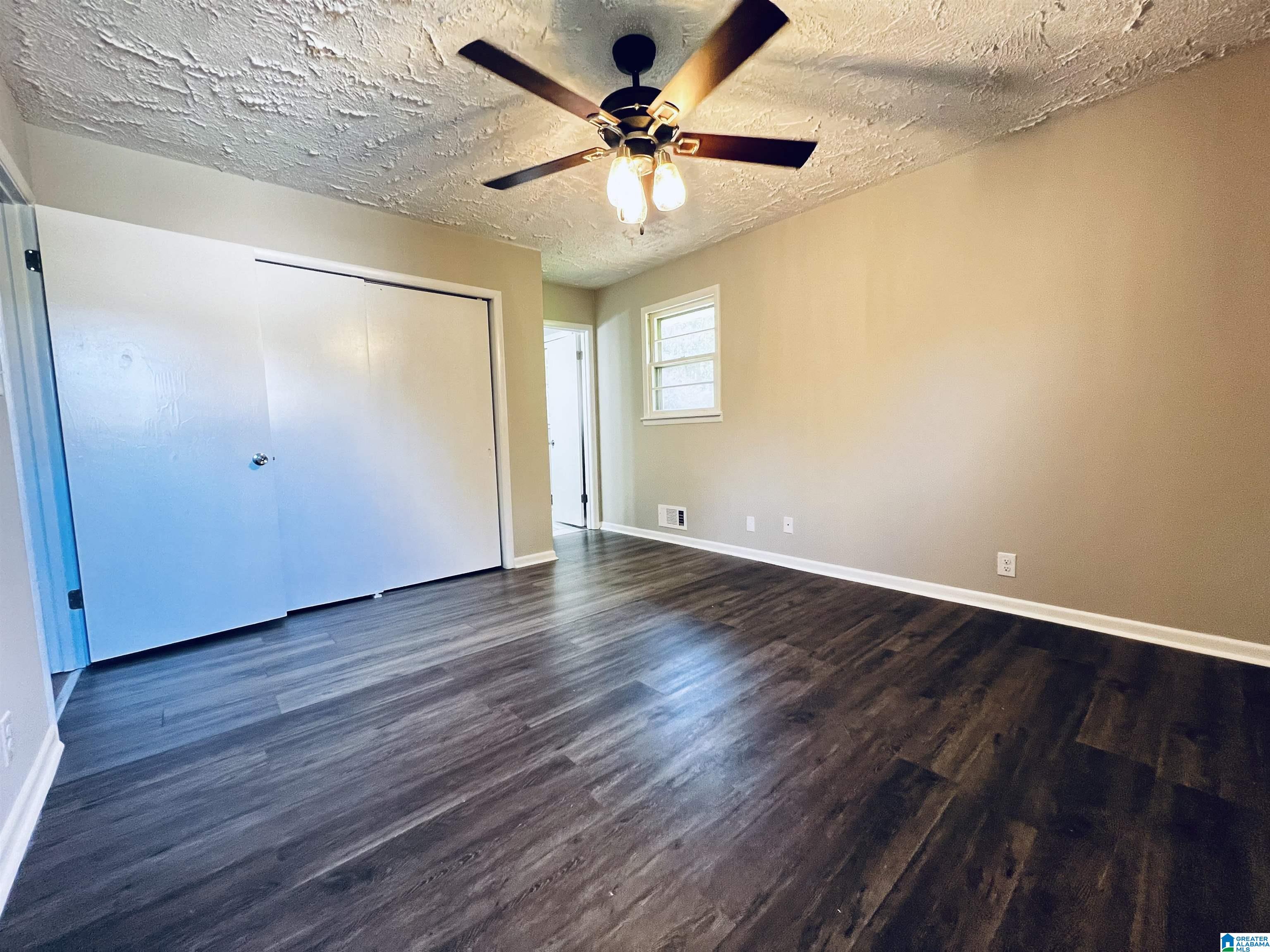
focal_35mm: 13
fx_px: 477
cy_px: 476
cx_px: 635
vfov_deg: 89.9
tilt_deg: -6.6
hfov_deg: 106.2
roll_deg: +2.0
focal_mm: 1.57
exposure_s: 1/60
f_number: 1.8
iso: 320
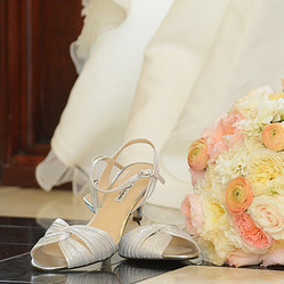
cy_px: 102
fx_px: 3676
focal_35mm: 396
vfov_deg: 4.4
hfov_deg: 4.4
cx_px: 252
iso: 800
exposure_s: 1/100
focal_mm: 200
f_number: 5.6
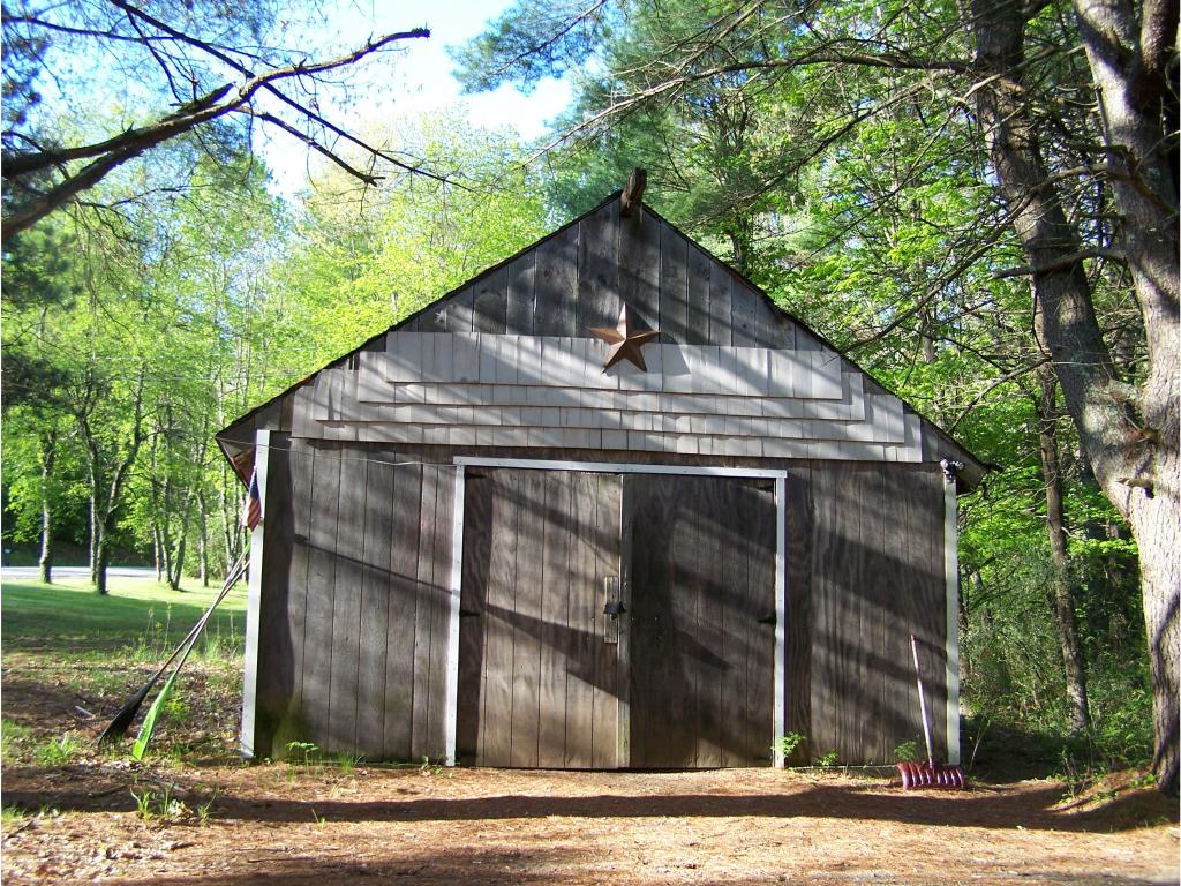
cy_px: 443
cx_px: 590
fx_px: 1296
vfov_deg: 37.7
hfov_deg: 49.0
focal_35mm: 38
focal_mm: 6.3
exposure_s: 1/160
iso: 80
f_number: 2.8
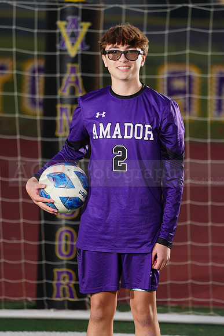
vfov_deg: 5.2
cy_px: 168
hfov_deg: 3.4
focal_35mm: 400
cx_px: 112
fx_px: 3731
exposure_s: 1/200
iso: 200
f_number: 7.1
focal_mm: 400
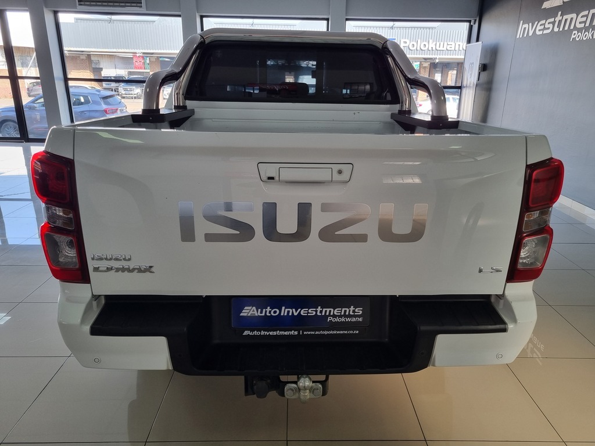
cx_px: 298
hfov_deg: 67.3
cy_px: 223
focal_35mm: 26
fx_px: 447
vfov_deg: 53.1
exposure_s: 1/101
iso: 50
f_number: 1.8
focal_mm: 5.4
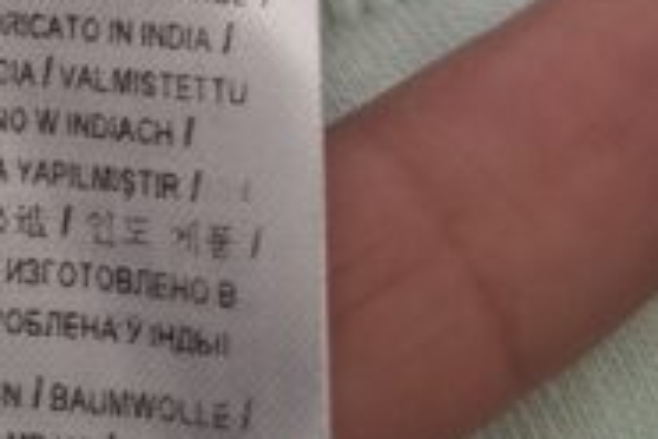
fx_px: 1882
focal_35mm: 103
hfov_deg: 19.0
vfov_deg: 12.8
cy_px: -138
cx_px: -74
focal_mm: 5.54
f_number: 1.8
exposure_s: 1/156
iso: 50
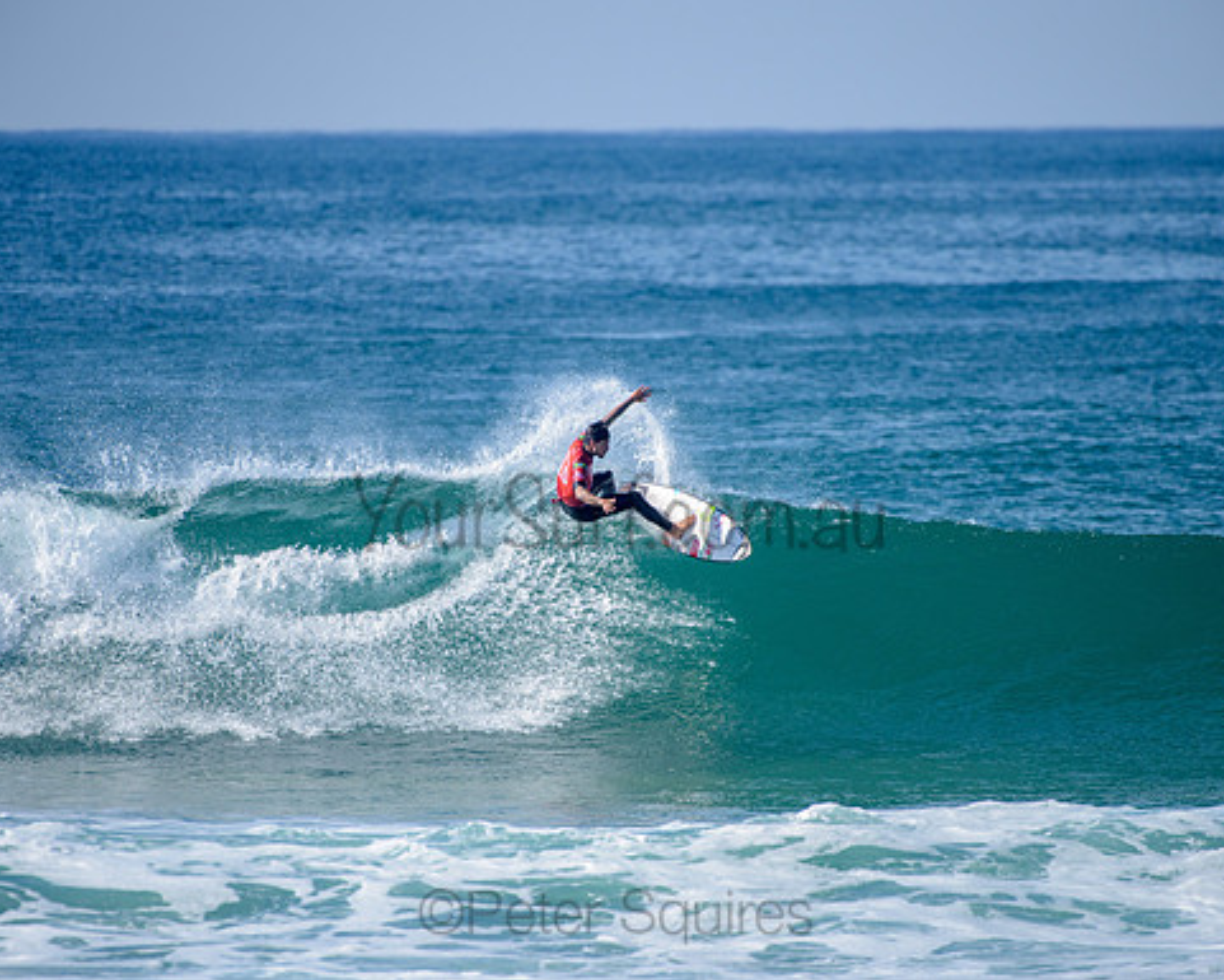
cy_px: 490
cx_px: 616
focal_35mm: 566
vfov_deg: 2.7
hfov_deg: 3.4
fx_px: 20508
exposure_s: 1/2000
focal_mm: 500
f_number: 5.6
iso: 160
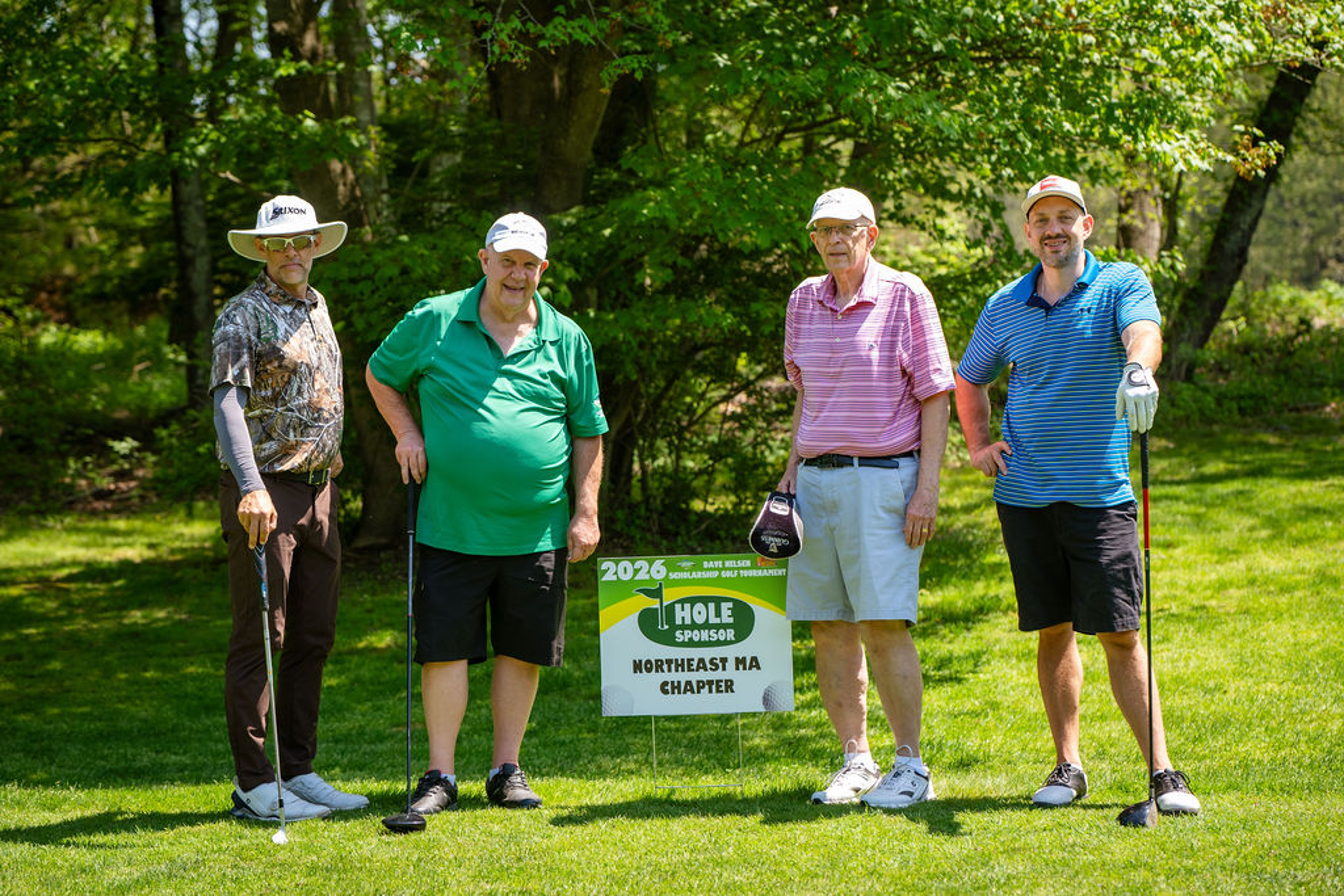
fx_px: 3659
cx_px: 672
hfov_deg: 20.8
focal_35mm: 98
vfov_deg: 14.0
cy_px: 448
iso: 400
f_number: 4
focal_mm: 98
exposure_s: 1/640
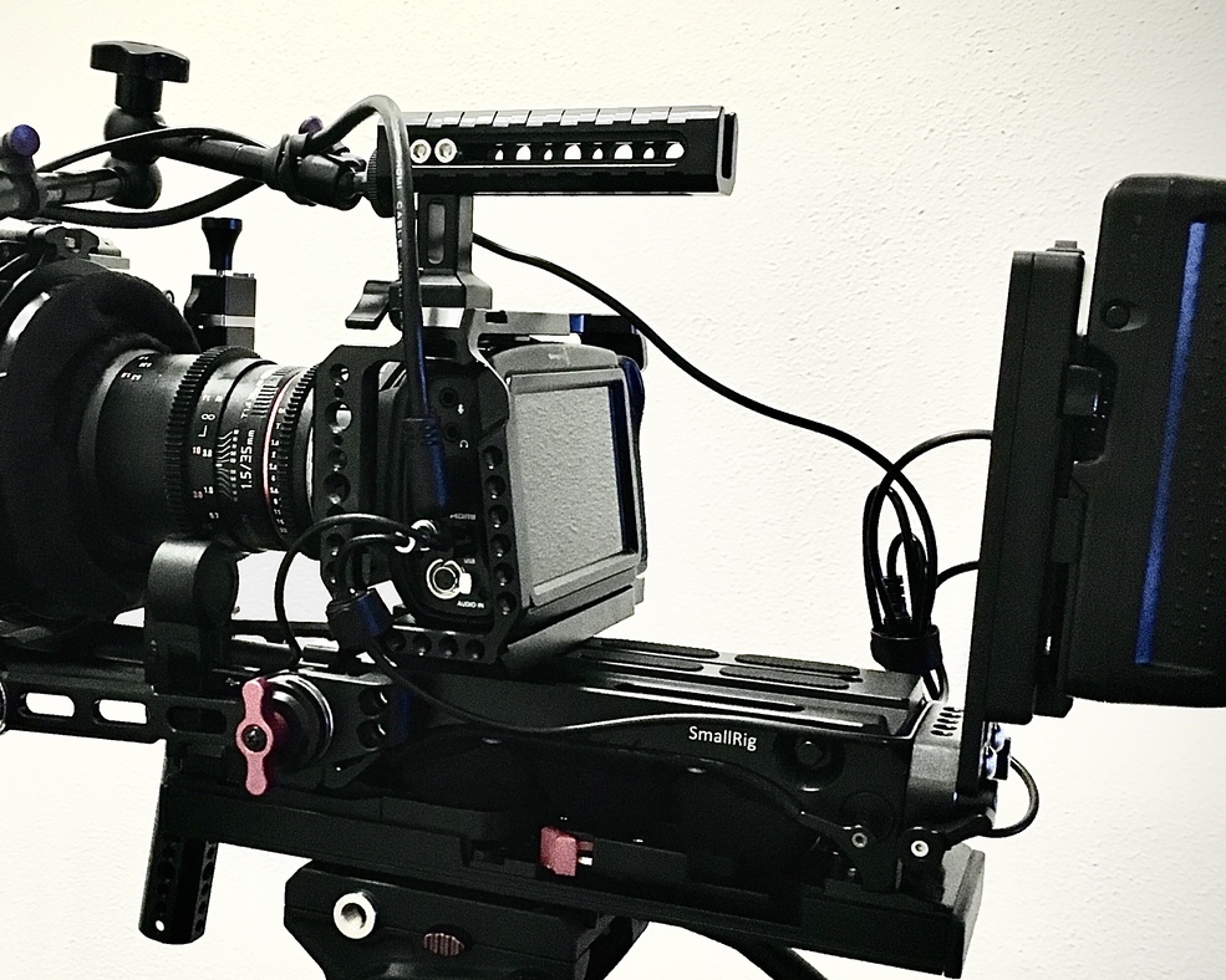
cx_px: 446
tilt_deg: -7.5
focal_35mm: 46
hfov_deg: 40.0
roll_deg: -3.3
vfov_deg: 32.7
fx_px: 1669
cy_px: 578
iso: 200
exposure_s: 1/30
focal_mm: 4.15
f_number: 2.2
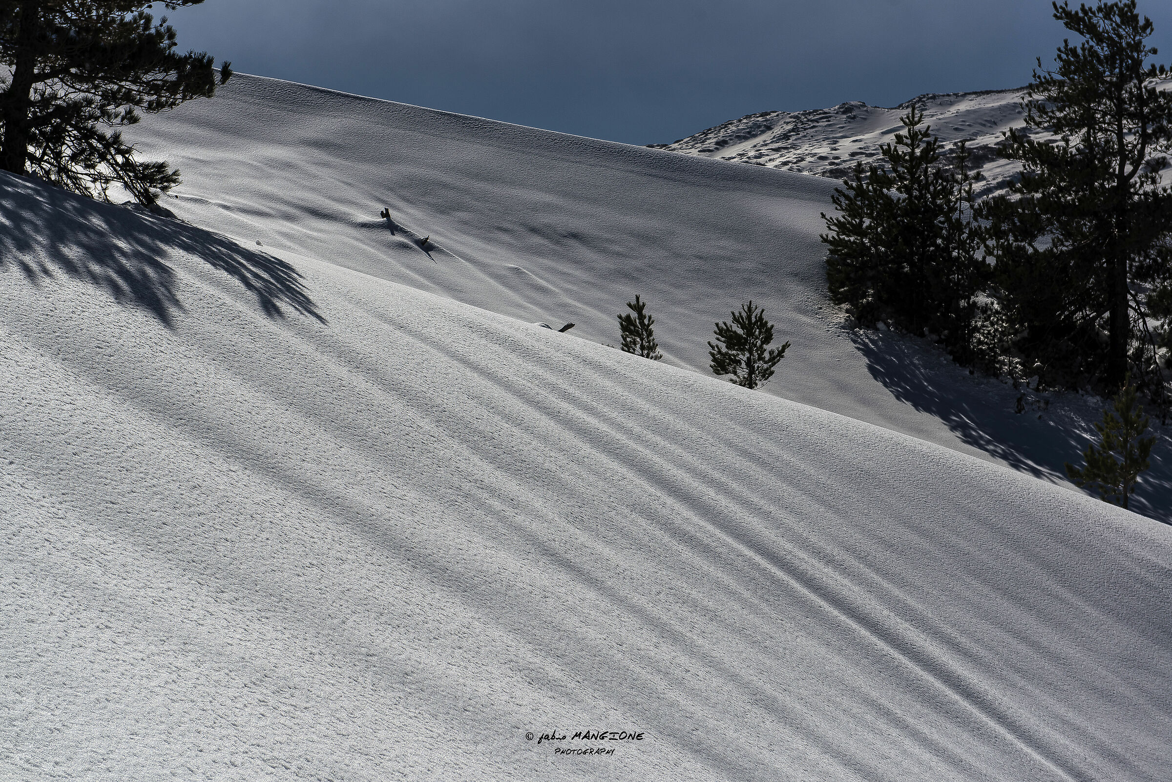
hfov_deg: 28.8
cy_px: 391
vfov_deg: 19.5
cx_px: 586
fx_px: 2280
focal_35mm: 70
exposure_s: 1/5000
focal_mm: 70
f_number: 6.3
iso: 80
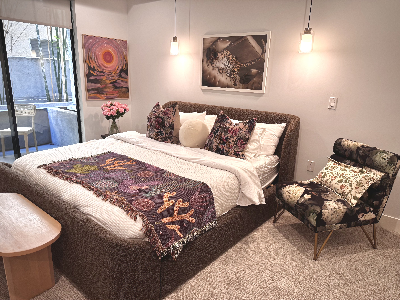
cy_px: 150
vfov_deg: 56.8
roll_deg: -1.7
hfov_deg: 71.6
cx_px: 200
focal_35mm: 24
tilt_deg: -15.7
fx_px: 277
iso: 125
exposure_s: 1/60
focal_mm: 6.76
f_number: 1.78
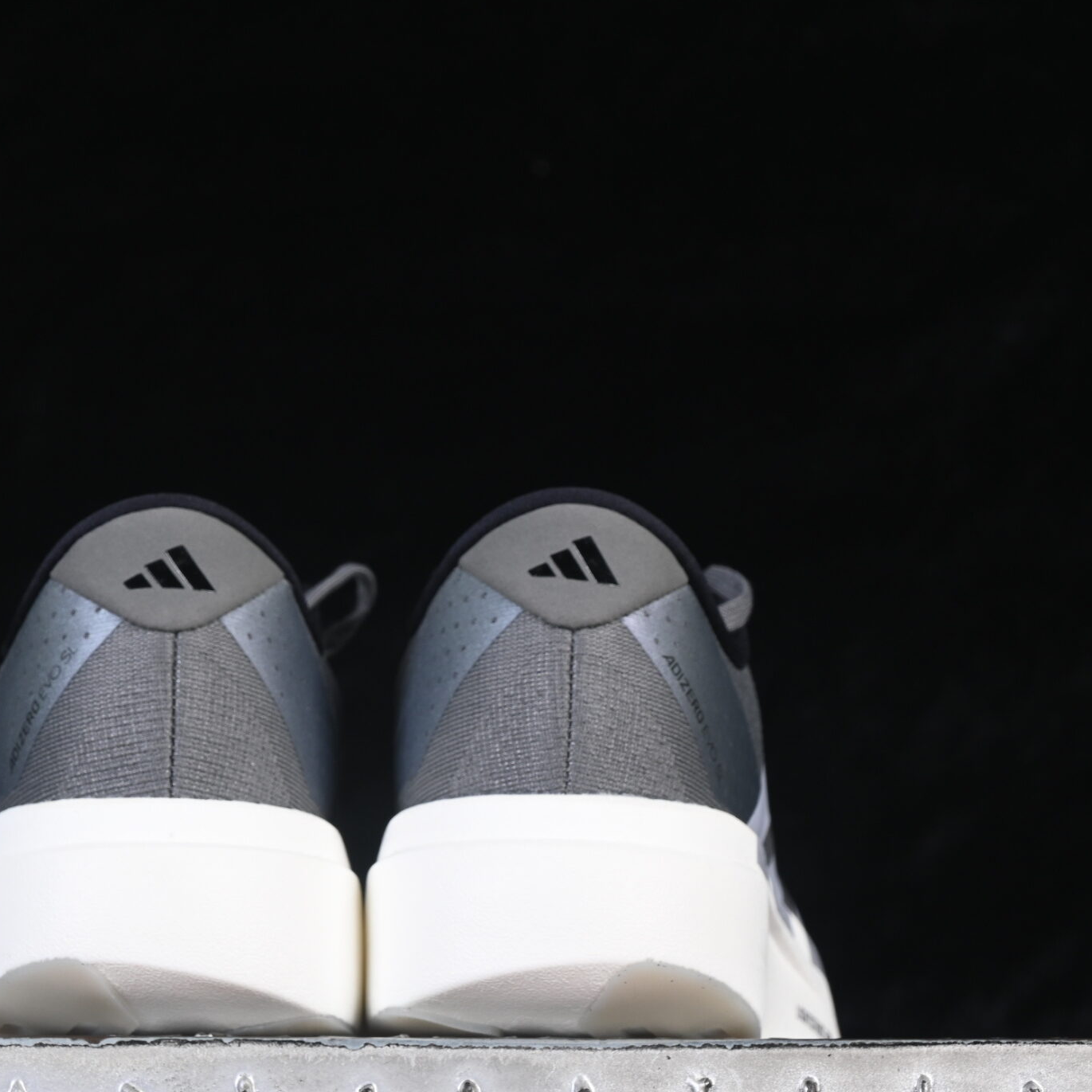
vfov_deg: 14.6
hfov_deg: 14.6
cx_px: 371
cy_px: 612
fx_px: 4247
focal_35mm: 119
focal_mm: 50
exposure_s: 1/80
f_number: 7.1
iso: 160
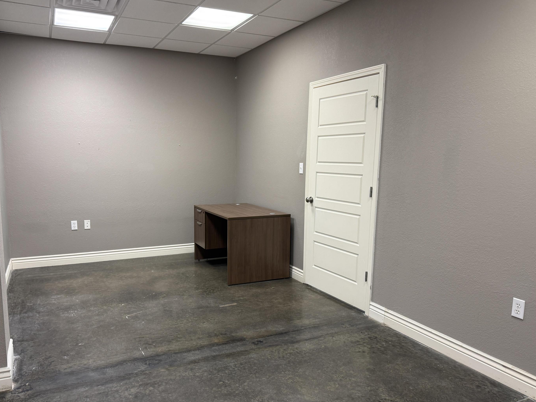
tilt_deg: -7.5
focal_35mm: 27
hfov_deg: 65.1
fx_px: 418
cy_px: 216
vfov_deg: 51.3
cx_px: 236
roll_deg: -0.5
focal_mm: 6.76
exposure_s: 1/60
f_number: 1.78
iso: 160
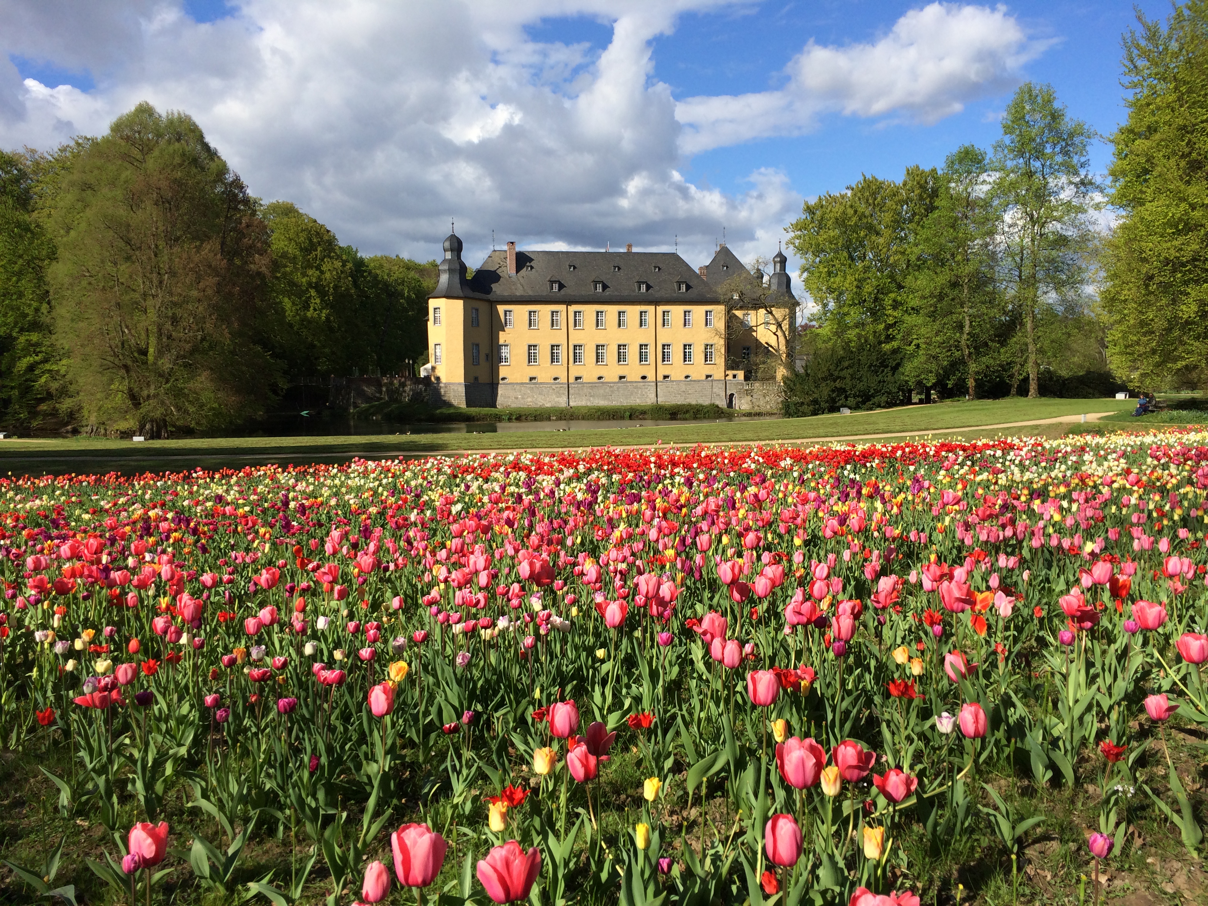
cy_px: 453
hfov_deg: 60.0
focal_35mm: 30
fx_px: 1047
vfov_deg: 46.8
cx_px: 604
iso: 32
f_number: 2.2
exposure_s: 1/2160
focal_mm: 4.12
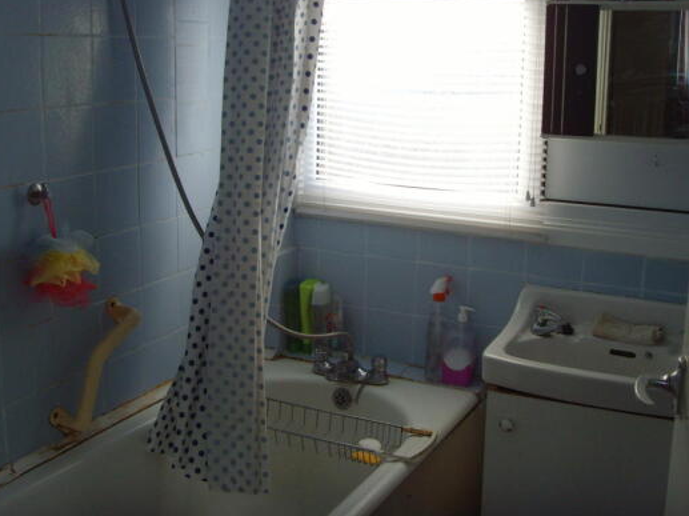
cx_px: 331
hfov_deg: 43.0
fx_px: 875
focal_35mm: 44
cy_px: 231
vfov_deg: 32.8
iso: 120
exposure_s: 1/45
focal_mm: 6.6
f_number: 3.5
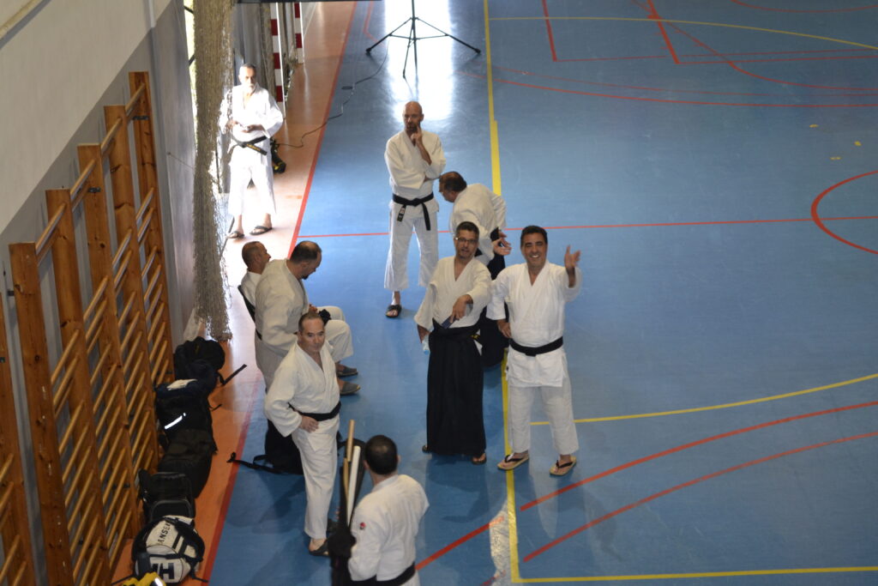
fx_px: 2012
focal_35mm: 82
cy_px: 293
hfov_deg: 24.6
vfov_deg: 16.6
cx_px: 439
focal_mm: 55
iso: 800
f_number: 5.6
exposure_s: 1/60
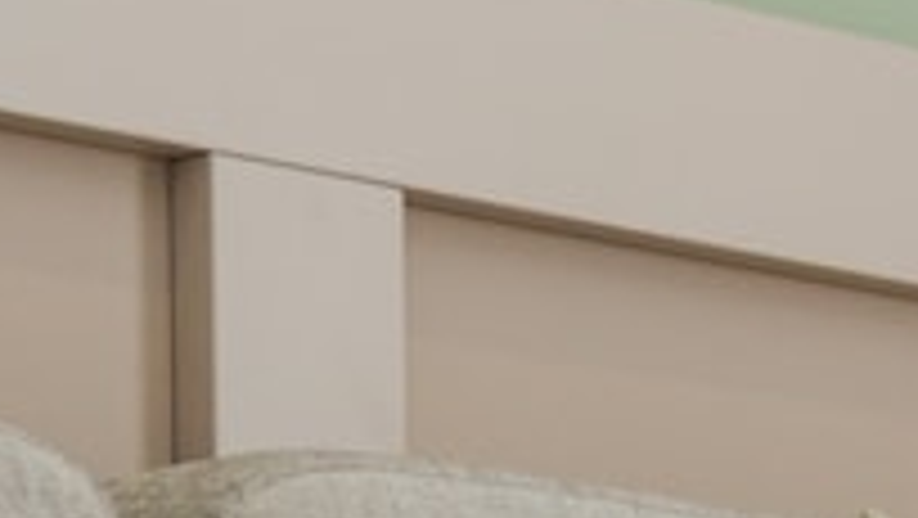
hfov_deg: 8.6
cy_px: 1419
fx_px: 6064
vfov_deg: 4.7
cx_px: 688
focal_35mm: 249
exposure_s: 1/20
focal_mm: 24
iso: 320
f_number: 8
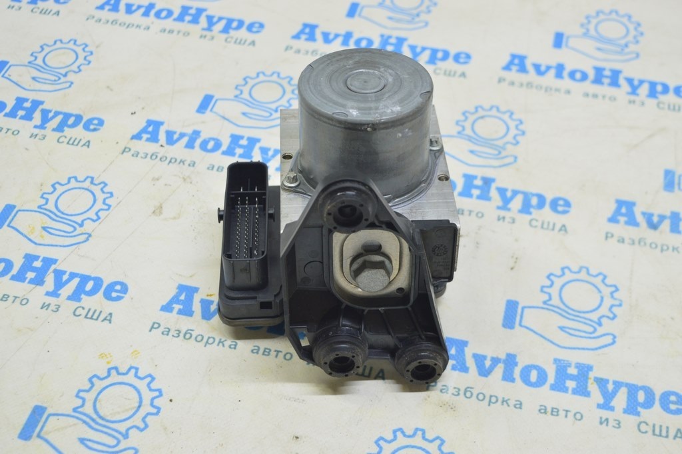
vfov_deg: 25.7
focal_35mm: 52
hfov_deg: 37.9
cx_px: 341
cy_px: 227
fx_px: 994
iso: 400
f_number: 5.6
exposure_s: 1/20
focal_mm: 35
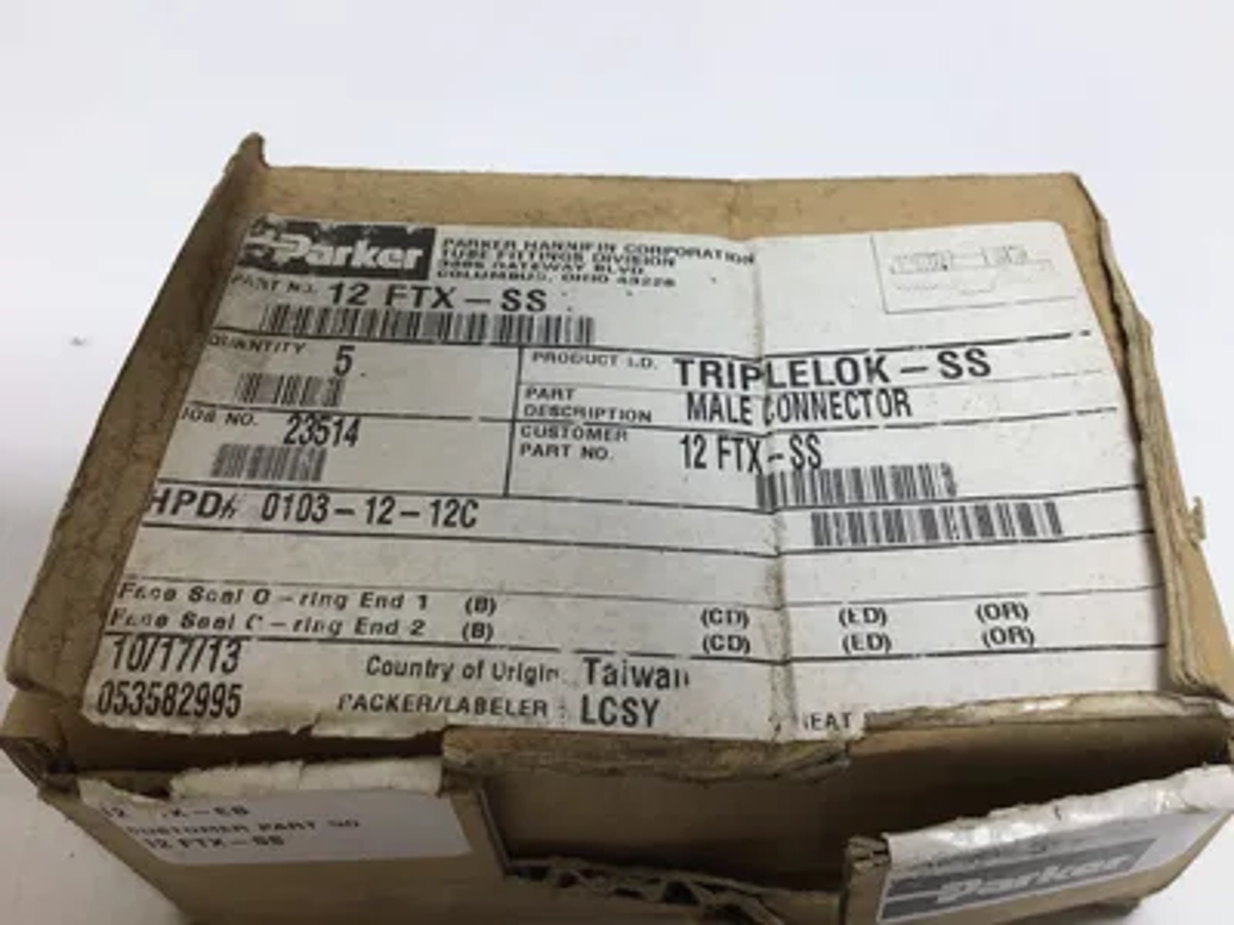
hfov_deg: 58.4
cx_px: 617
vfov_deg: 45.4
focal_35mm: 31
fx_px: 1105
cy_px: 462
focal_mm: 3.3
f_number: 2.4
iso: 25
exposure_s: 1/159
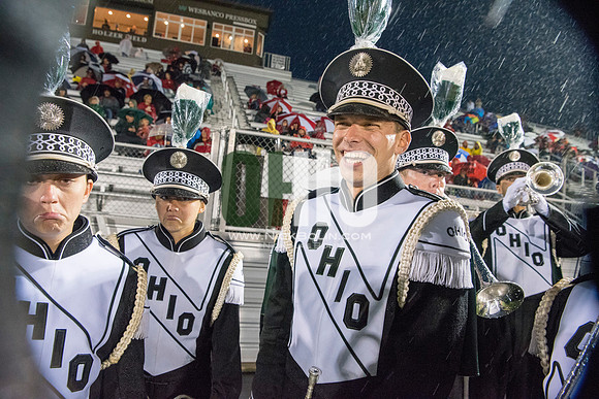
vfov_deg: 53.2
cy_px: 200
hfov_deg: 73.7
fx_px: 399
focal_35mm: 24
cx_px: 300
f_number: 5.6
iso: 5000
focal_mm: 24
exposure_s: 1/200
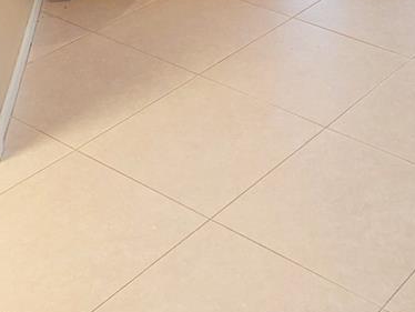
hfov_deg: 25.1
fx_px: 924
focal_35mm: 77
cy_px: -266
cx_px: 304
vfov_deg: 16.0
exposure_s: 1/60.2
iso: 160
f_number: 1.8
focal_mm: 5.23
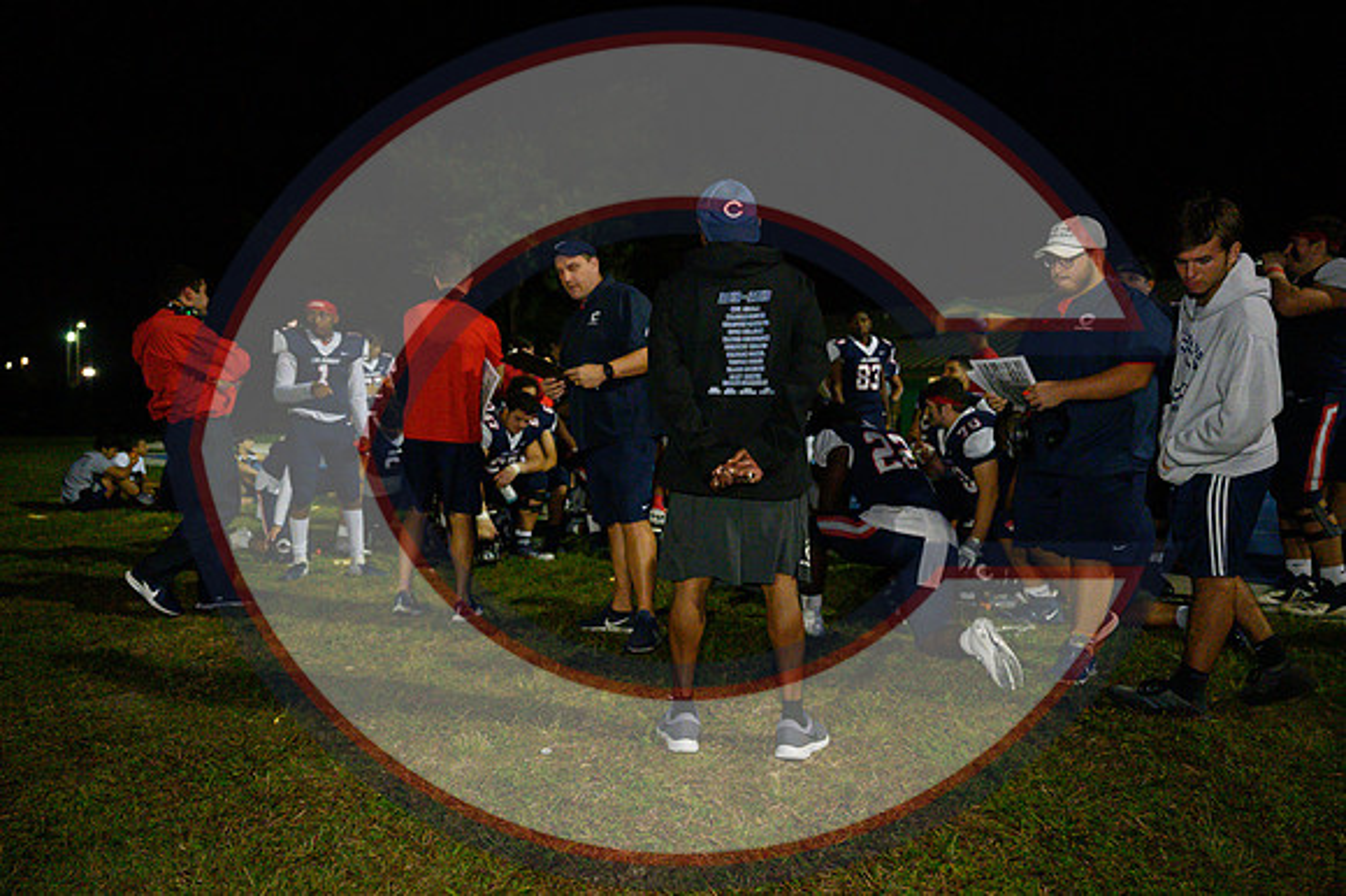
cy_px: 448
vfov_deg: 53.1
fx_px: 897
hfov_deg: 73.8
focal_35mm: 24
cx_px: 673
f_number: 2.8
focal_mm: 24
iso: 32000
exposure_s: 1/3200
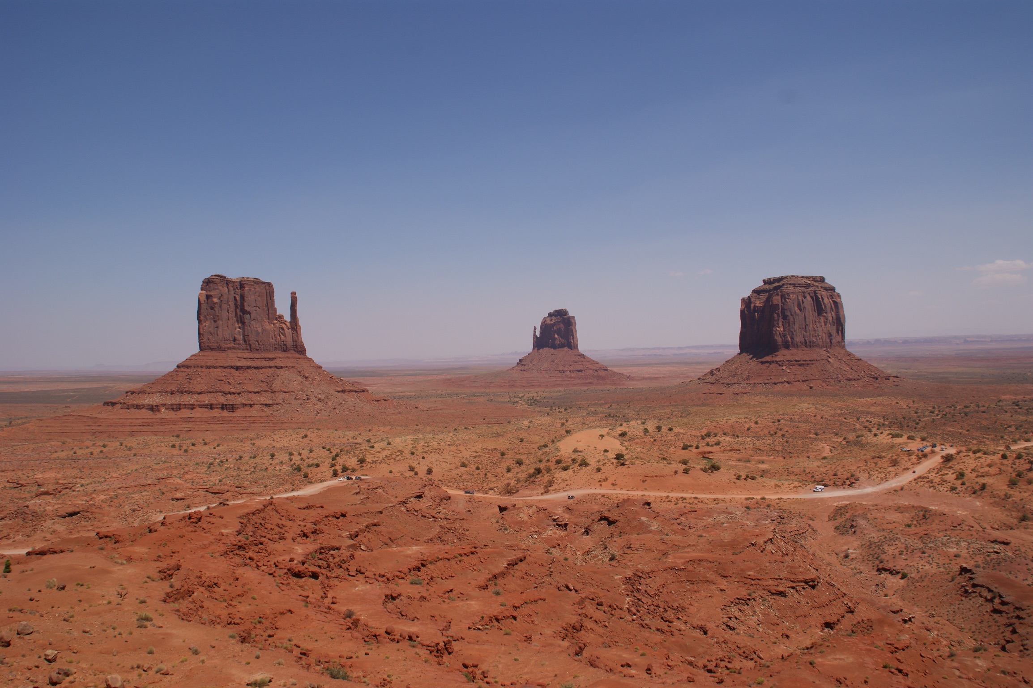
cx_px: 516
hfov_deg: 67.4
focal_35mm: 27
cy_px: 344
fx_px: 774
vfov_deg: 47.9
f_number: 10
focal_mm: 18
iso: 100
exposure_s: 1/400
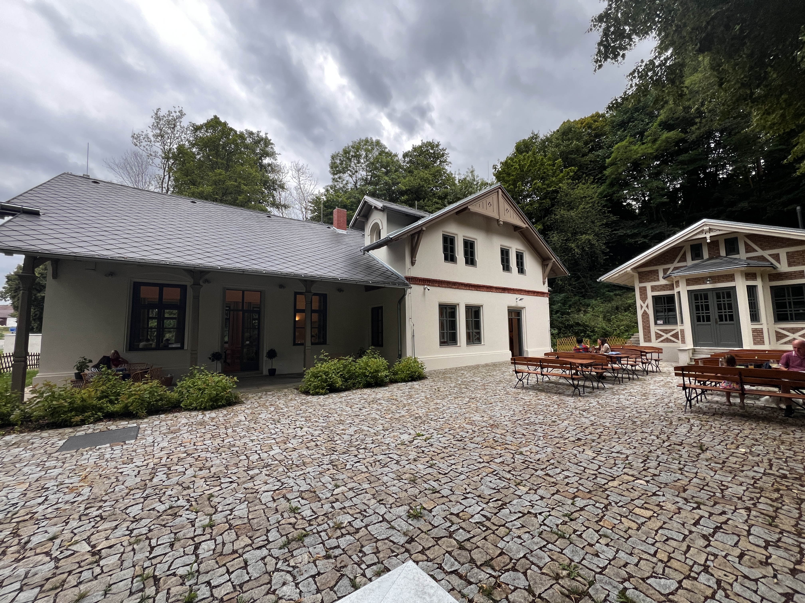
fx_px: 302
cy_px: 302
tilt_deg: +5.4
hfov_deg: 106.2
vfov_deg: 89.9
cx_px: 402
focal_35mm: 13
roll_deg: +1.4
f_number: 1.8
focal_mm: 1.57
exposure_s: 1/99
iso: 80
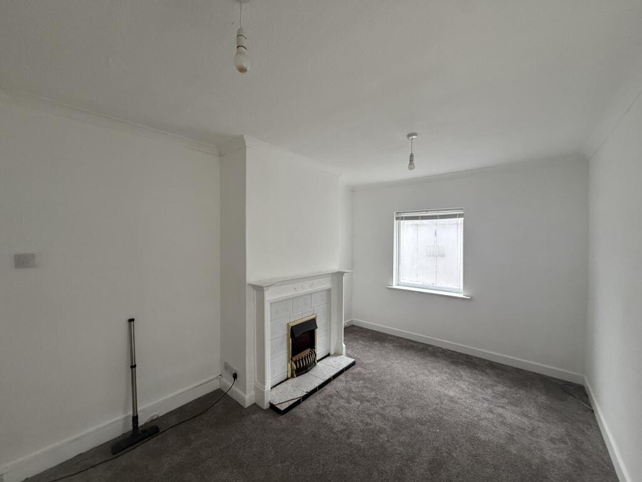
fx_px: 260
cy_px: 241
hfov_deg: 102.1
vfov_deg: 85.7
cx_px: 321
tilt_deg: +0.2
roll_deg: -0.1
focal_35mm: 14
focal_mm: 2.22
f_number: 2.2
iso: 320
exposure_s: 1/99
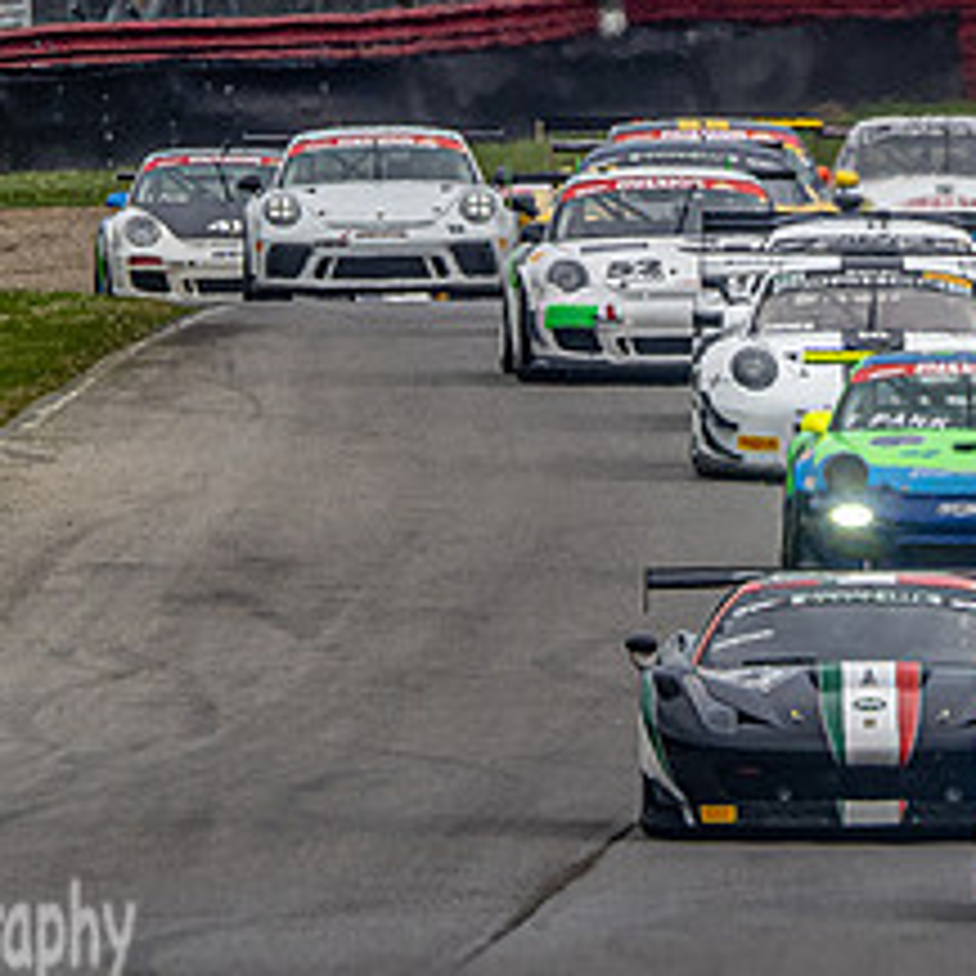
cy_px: 134
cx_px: 908
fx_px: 69030
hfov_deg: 0.8
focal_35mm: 2164
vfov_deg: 0.8
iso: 320
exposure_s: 1/320
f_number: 10
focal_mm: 420
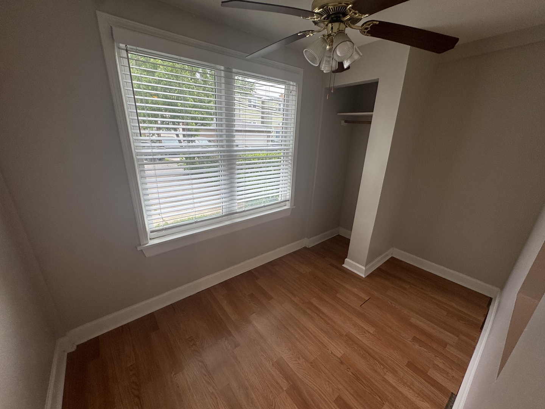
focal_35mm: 14
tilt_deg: -19.9
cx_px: 272
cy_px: 204
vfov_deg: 85.7
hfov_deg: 102.1
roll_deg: -2.0
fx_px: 220
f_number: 2.2
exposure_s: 1/120
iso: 50
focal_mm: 2.22
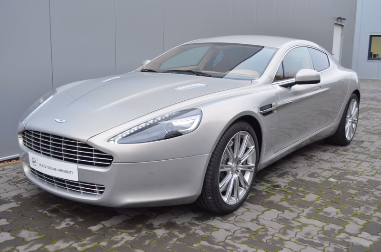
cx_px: 190
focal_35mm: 39
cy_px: 126
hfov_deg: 49.6
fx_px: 412
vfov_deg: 34.1
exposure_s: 1/30
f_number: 4.2
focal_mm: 26
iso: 800
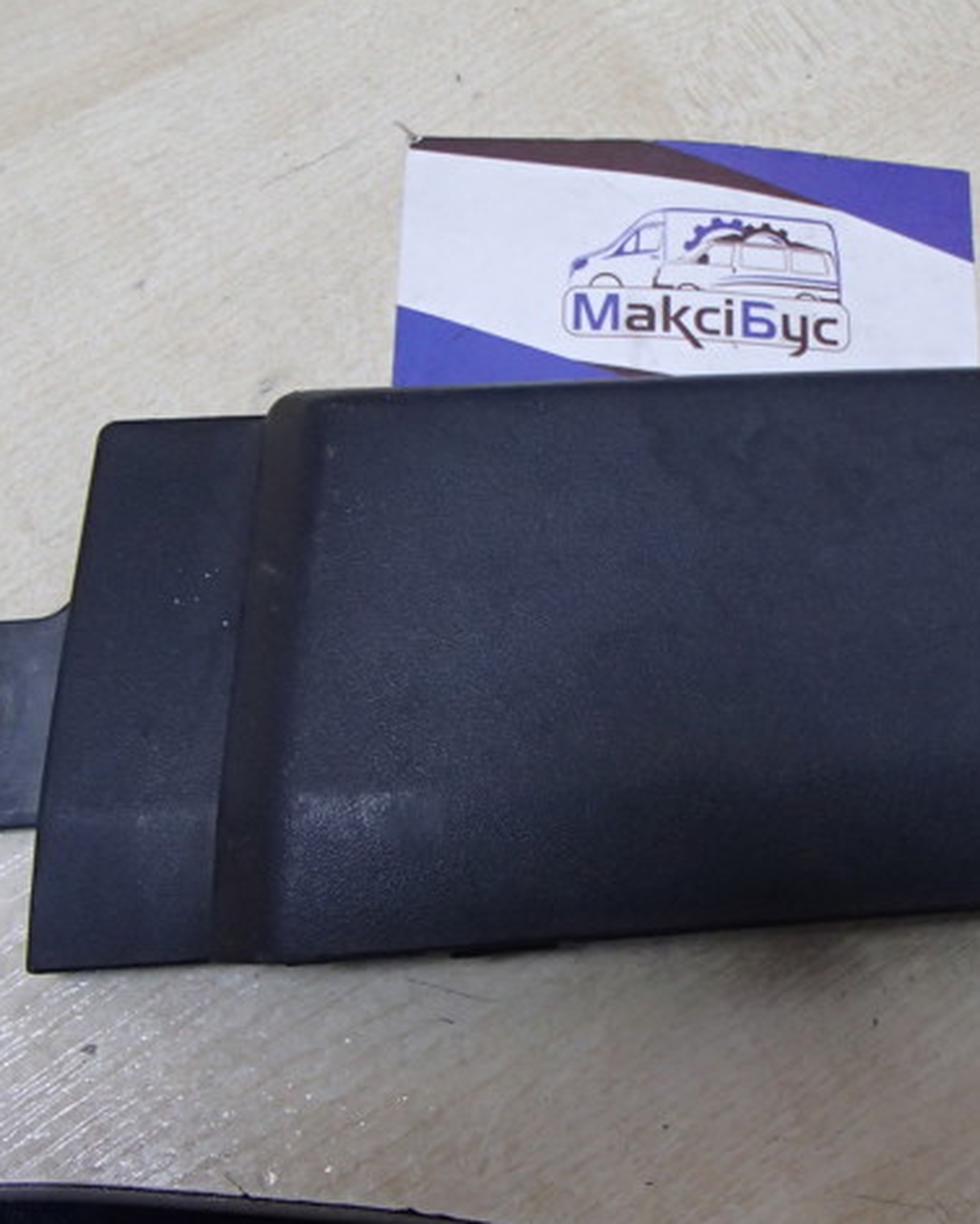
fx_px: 1776
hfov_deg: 30.6
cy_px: 609
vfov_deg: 38.0
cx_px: 658
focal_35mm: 49
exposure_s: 1/40
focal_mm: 6.64
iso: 800
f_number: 4.7
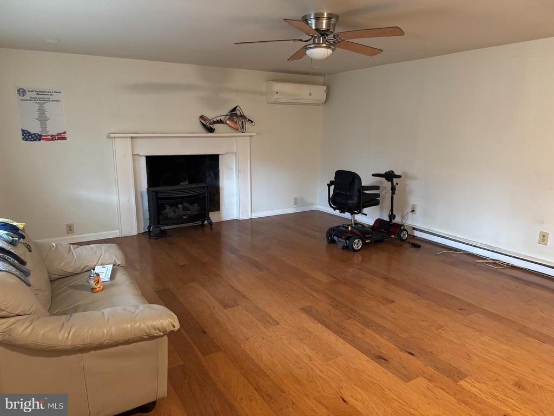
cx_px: 277
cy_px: 208
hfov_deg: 71.6
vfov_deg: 56.8
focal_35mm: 24
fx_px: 384
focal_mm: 6.76
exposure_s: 1/40
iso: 640
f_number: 1.78
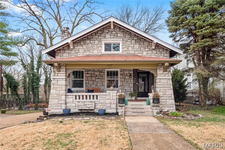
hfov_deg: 73.8
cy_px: 75
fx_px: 150
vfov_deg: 53.1
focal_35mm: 24
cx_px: 112
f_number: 10
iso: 400
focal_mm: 12
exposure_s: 1/15
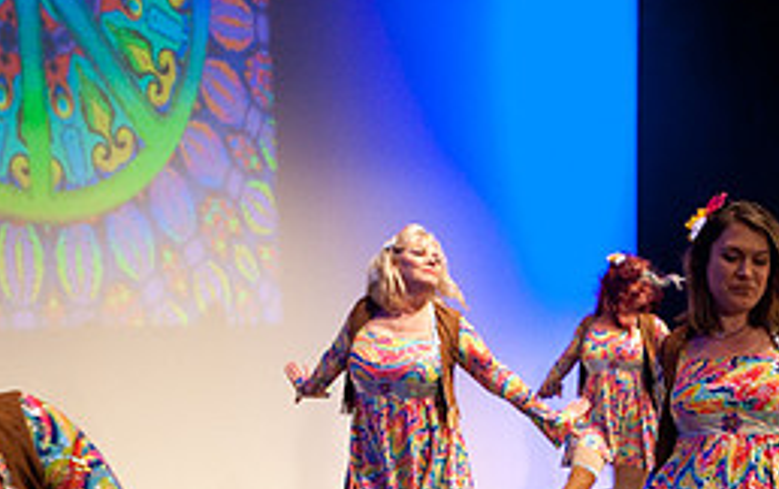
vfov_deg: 15.8
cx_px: 604
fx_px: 1701
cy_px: 561
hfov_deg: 25.4
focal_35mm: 80
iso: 3200
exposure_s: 1/200
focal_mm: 35
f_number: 4
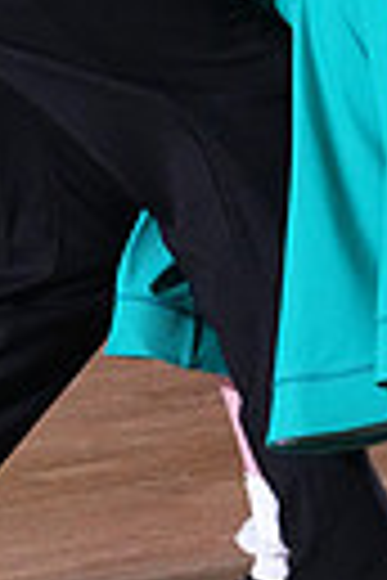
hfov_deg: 2.8
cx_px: 236
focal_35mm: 487
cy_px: -400
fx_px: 7852
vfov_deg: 4.2
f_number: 6.3
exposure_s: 1/400
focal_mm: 108
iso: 10000
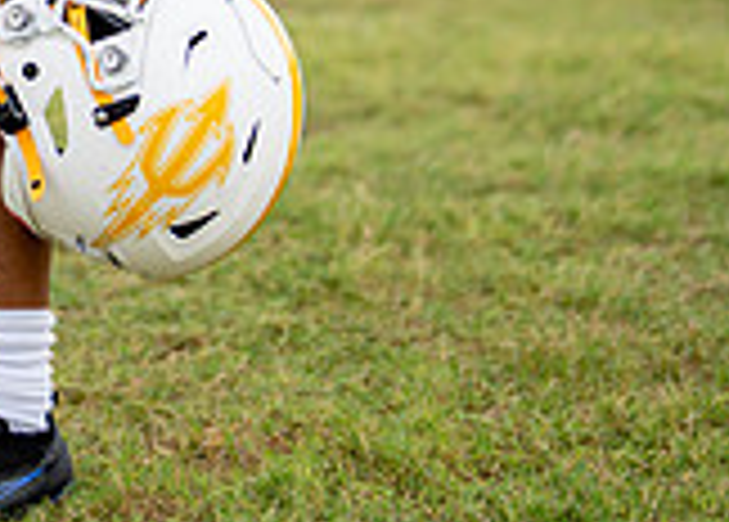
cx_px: -114
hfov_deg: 9.7
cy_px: -321
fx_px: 4227
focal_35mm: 204
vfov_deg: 6.9
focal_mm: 50
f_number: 1.2
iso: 320
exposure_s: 1/1000
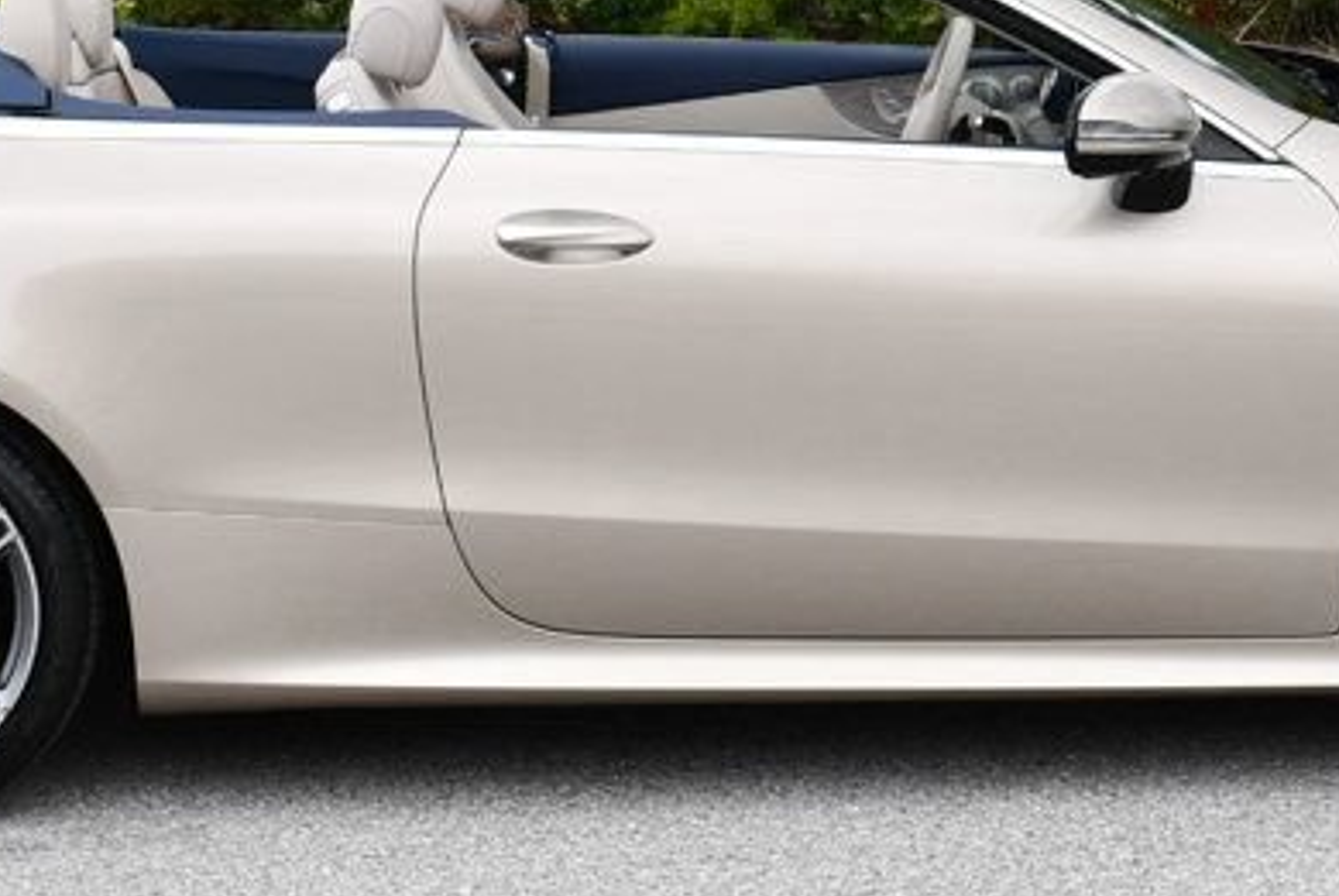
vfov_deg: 10.8
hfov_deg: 16.2
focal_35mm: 126
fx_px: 4692
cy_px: -45
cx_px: 776
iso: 140
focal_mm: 24
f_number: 8
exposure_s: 1/250
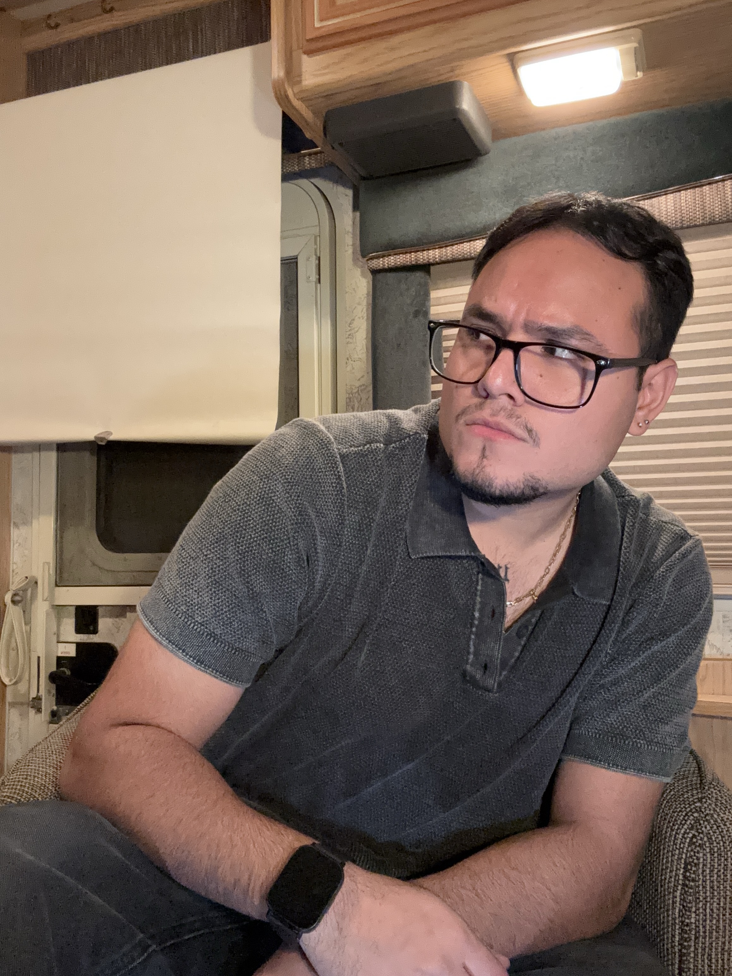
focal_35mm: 30
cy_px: 488
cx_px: 366
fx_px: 846
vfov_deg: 60.0
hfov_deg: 46.8
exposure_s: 1/30
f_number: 1.9
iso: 400
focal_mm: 2.69
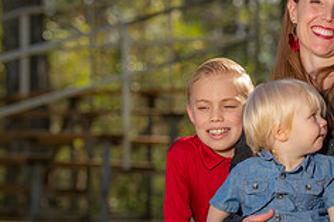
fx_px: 2327
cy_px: 96
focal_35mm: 251
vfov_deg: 5.5
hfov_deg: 8.2
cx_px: 355
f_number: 4.5
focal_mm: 102
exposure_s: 1/250
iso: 50
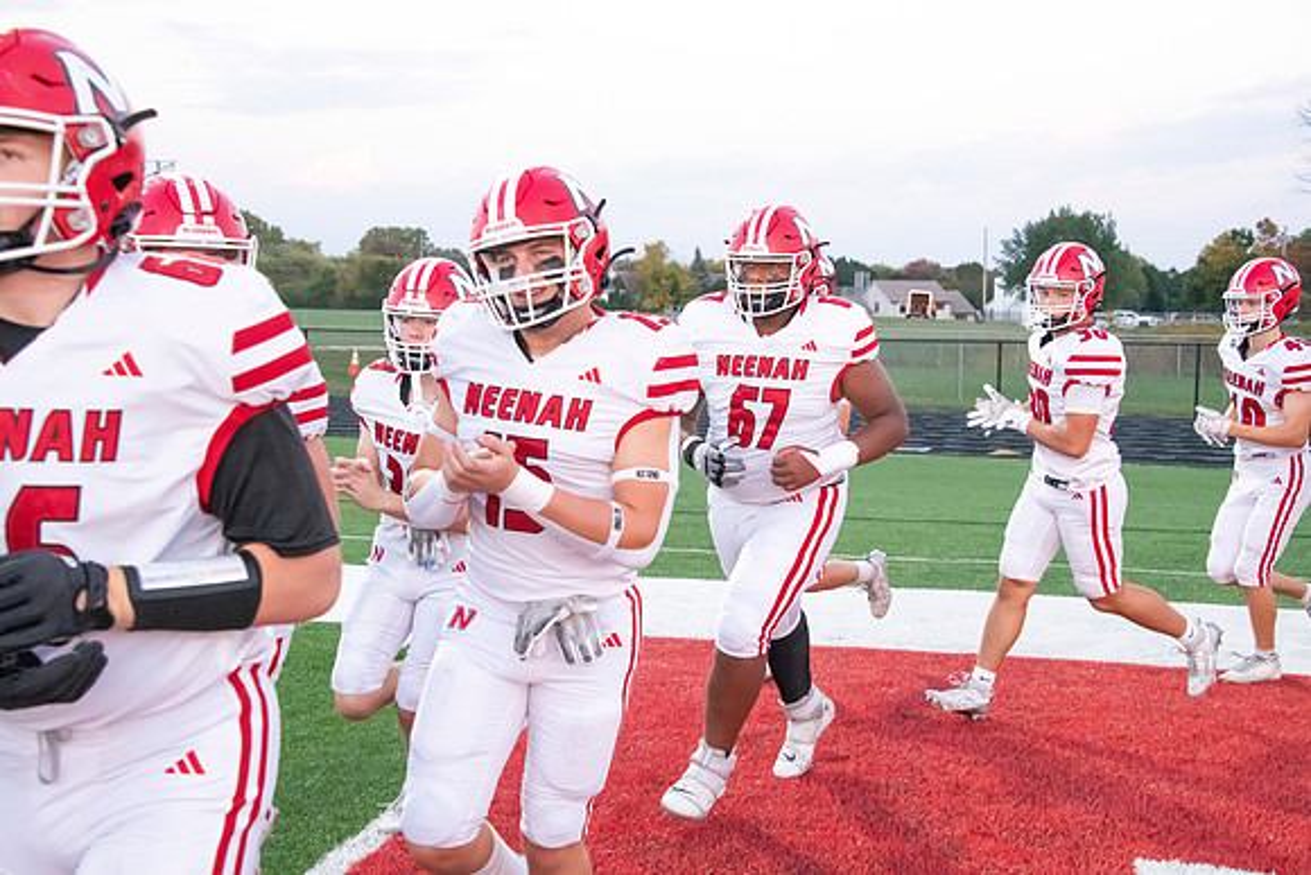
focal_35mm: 48
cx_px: 656
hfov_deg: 41.1
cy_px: 438
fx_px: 1748
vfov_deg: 28.1
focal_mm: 48
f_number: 7.1
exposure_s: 1/800
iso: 10000
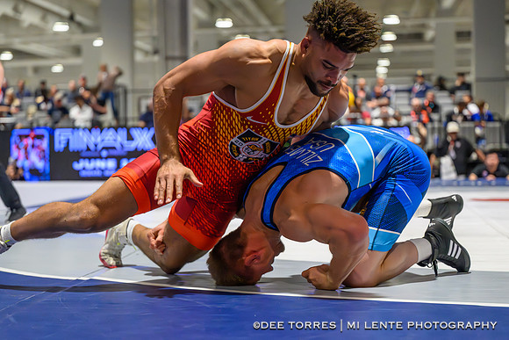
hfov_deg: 26.1
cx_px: 277
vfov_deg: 17.6
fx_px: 1098
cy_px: 181
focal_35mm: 78
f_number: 2.8
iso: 10000
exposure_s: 1/800
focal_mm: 70
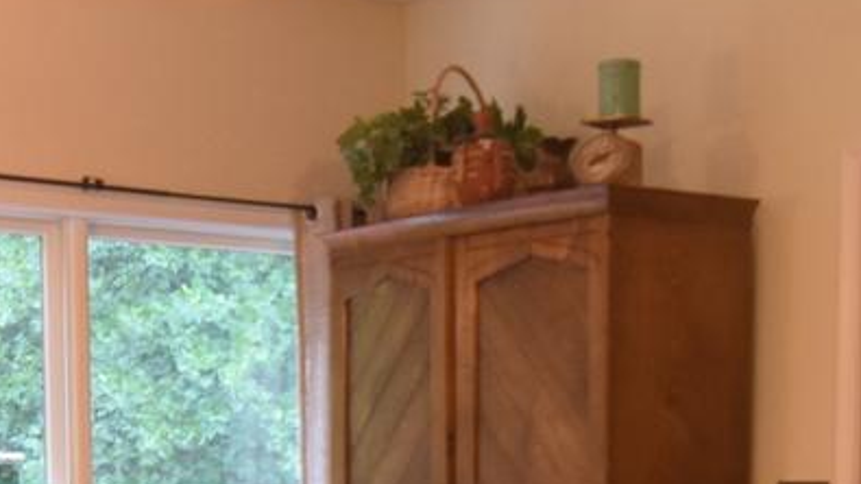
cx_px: 445
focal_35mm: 90
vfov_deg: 12.7
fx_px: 2048
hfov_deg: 23.7
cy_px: 764
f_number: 3.2
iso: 800
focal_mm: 11
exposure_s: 1/60
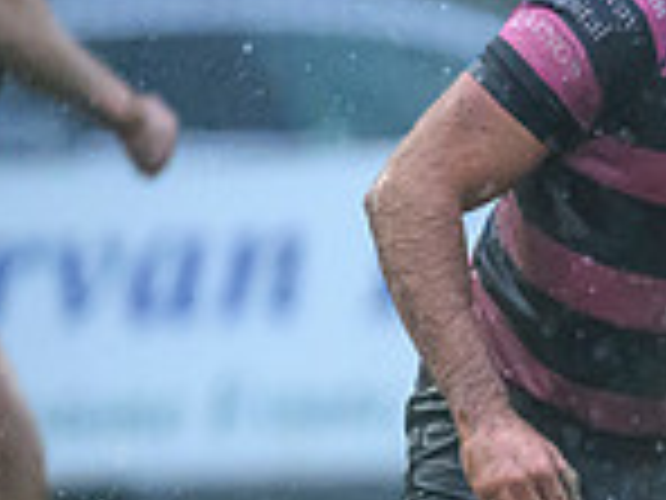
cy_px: 674
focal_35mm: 2827
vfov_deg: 0.5
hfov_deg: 0.7
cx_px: 1286
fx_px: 54391
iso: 6400
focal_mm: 560
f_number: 4
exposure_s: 1/1250
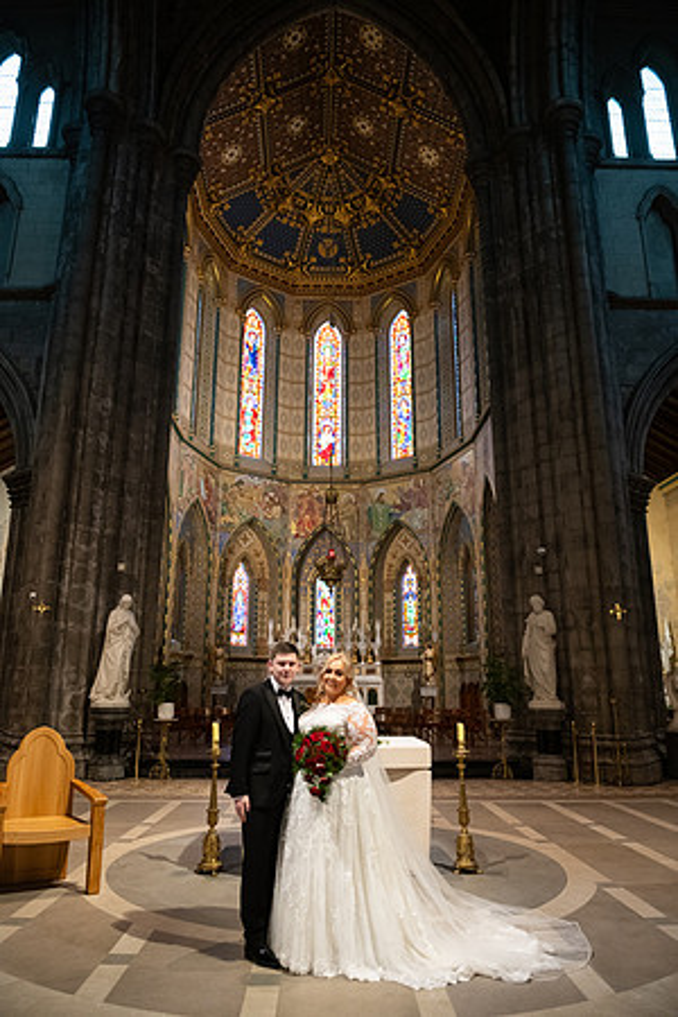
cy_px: 508
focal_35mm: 24
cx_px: 339
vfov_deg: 73.7
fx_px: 678
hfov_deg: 53.1
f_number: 3.5
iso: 1250
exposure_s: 1/160
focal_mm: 24
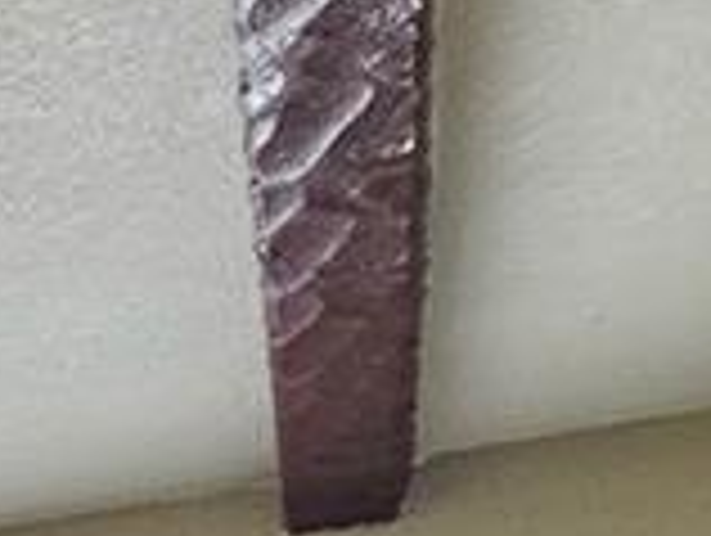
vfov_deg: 13.3
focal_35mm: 84
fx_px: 1728
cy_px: 1270
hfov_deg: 10.7
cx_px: -1548
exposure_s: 1/60
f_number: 2.2
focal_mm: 2.2
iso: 125
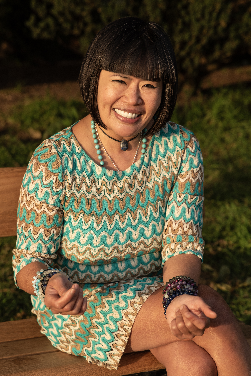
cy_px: 188
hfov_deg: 19.5
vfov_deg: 28.8
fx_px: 731
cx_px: 126
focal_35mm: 70
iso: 320
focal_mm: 70
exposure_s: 1/1000
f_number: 4.8
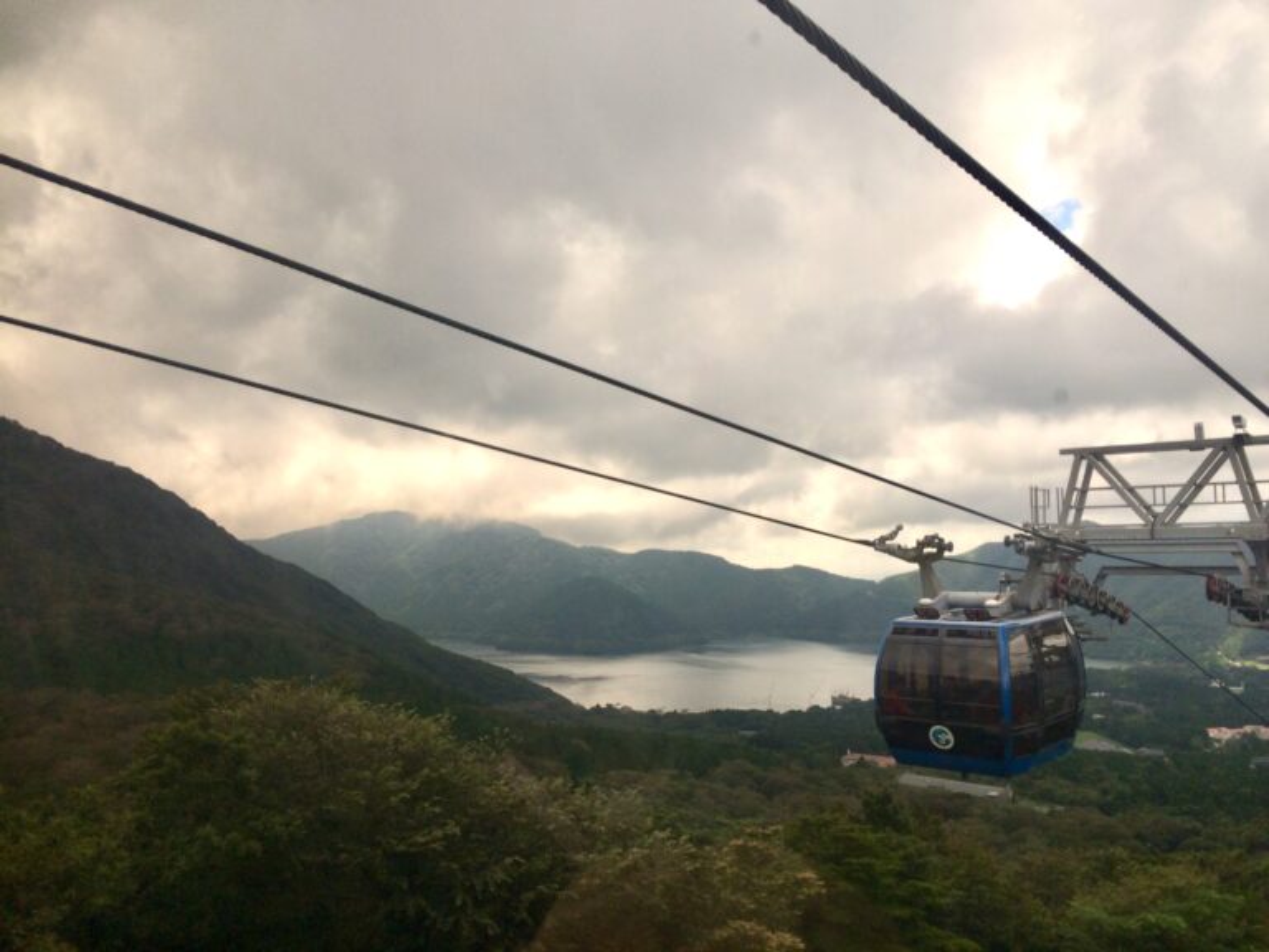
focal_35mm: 29
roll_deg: +2.6
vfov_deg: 48.2
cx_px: 634
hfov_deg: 61.7
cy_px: 476
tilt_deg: +2.2
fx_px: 1063
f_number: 2.2
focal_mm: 4.15
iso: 32
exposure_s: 1/838
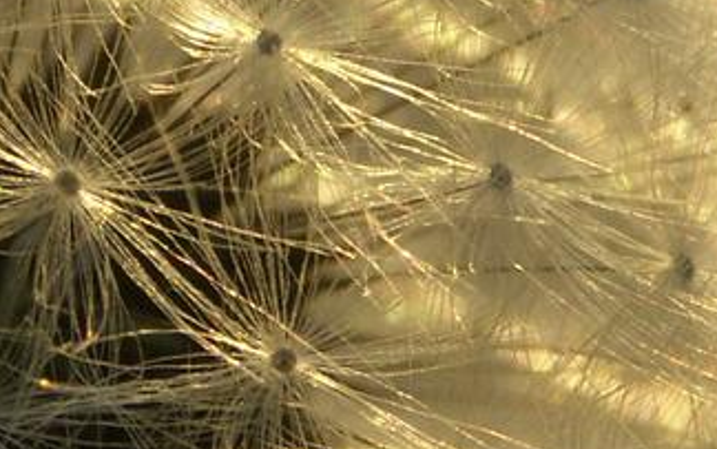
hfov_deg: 2.1
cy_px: 373
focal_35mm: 981
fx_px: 19183
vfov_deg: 1.3
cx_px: -80
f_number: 7.1
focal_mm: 50.8
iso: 100
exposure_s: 1/160
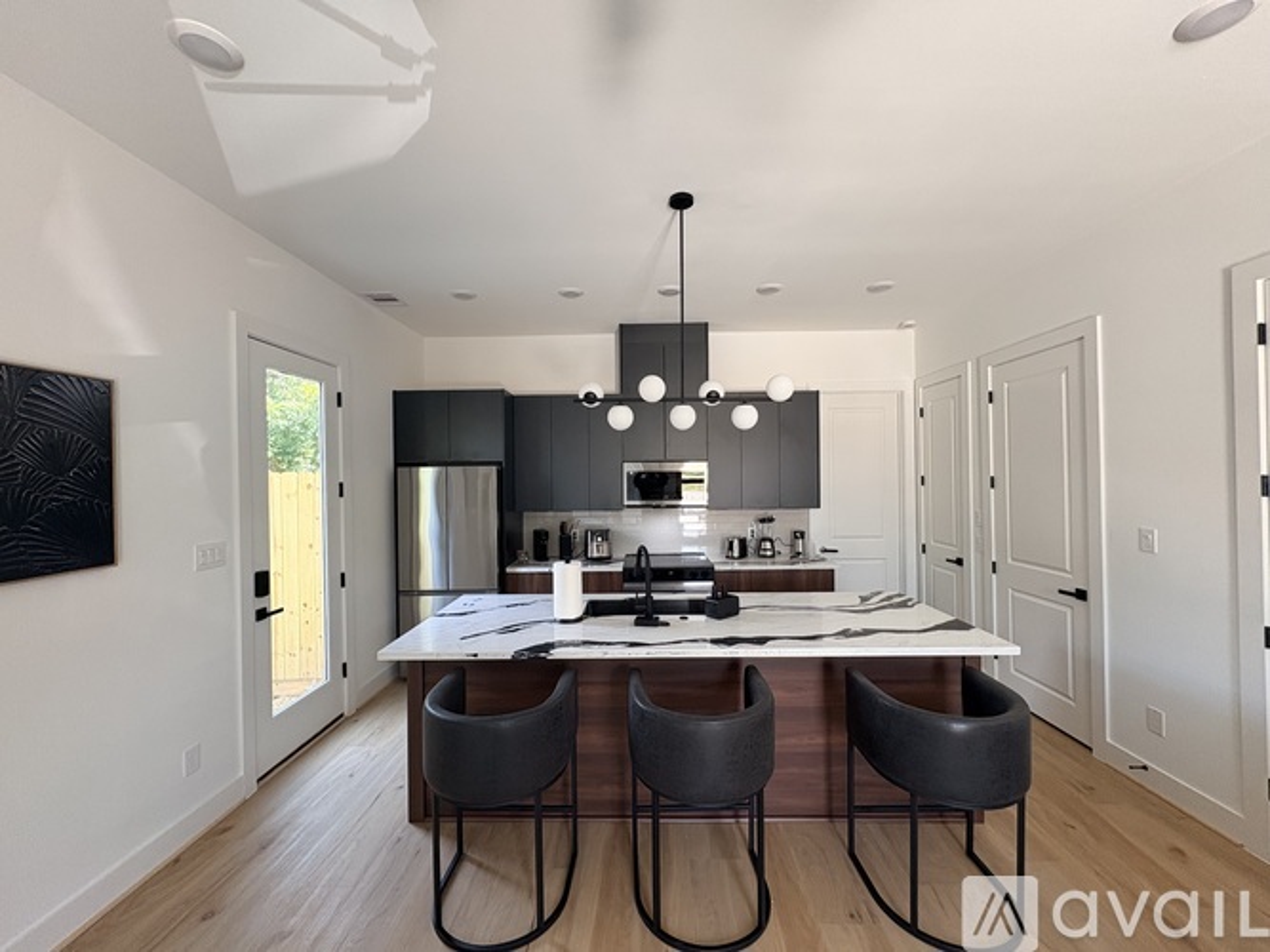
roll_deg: +1.3
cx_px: 635
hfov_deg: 102.1
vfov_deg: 85.7
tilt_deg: +1.0
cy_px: 476
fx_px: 514
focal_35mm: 14
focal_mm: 2.22
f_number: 2.2
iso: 160
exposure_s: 1/99
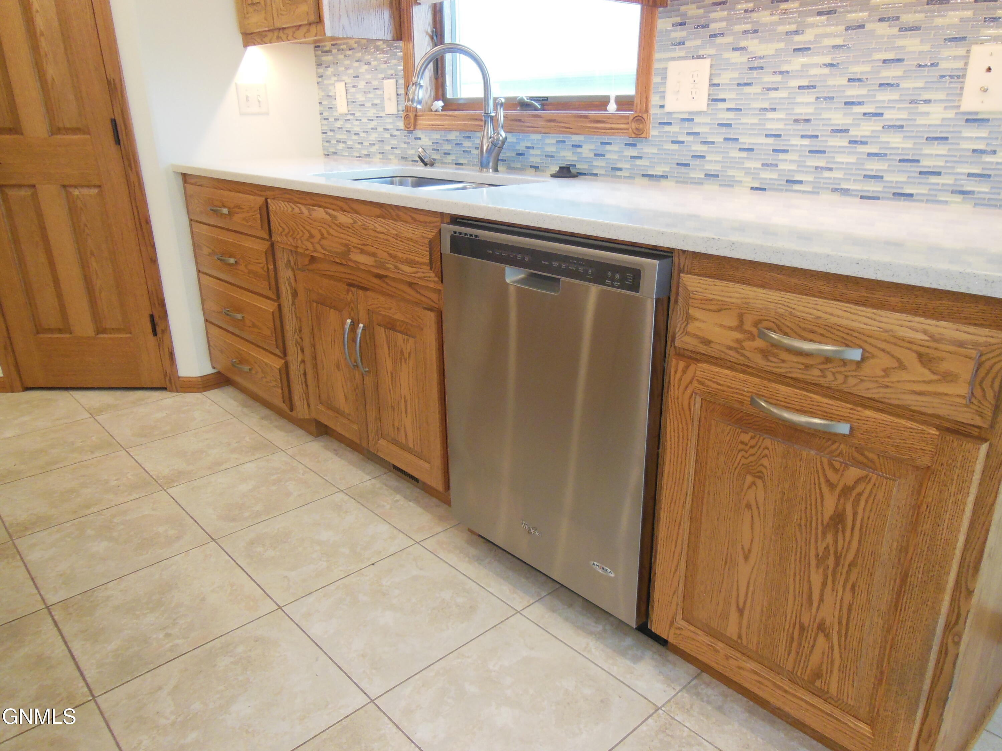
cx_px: 501
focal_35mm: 25
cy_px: 376
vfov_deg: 54.9
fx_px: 724
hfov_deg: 69.4
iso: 400
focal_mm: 4.5
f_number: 3.5
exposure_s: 1/30
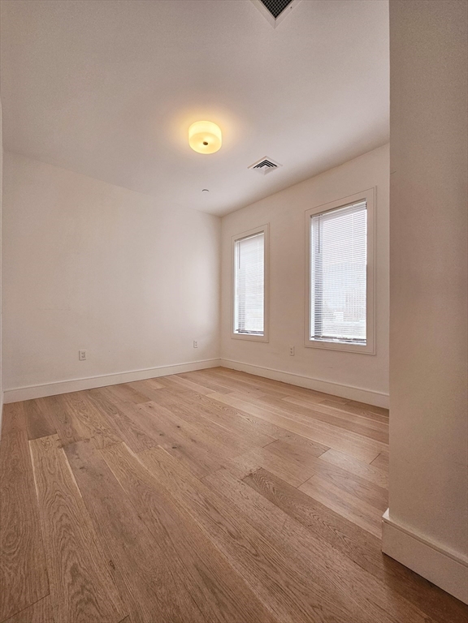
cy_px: 312
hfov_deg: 89.9
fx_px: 234
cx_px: 234
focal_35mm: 13
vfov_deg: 106.2
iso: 64
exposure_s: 1/60.2
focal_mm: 2.2
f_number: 2.2
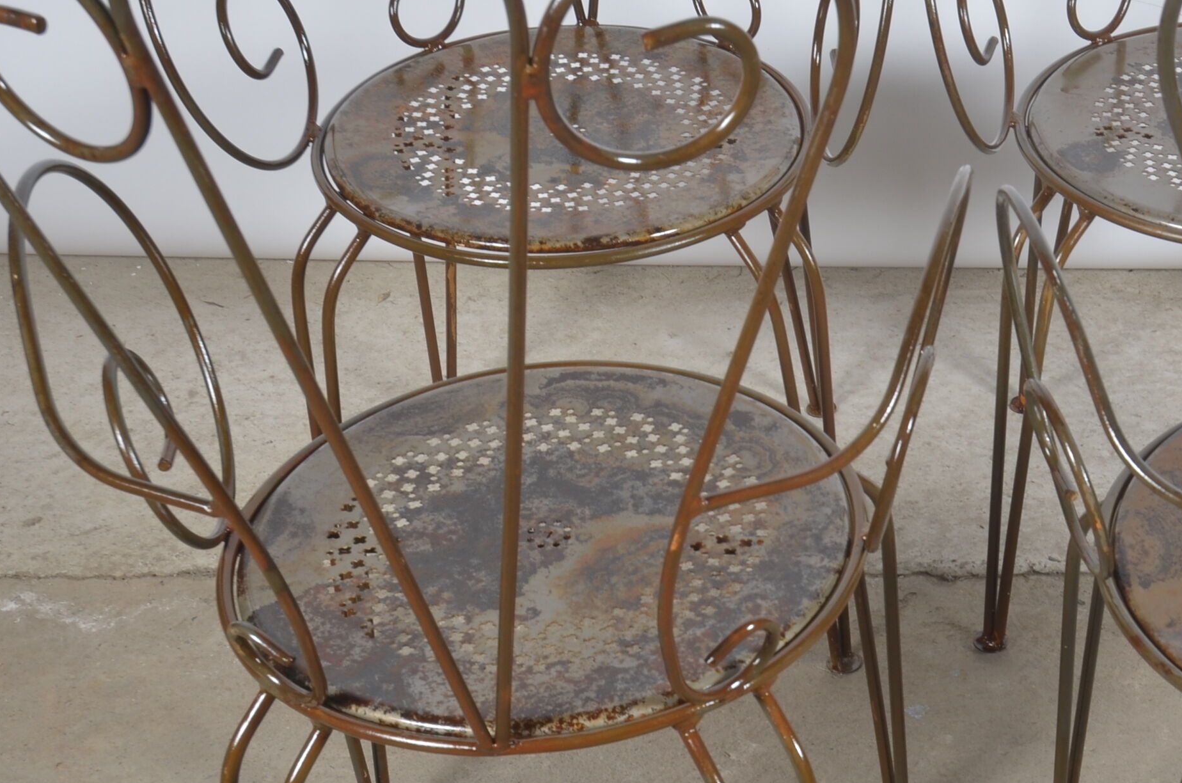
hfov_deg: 27.4
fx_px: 2359
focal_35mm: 72
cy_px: 527
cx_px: 995
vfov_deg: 18.8
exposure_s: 1/125
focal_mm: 24
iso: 100
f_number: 11
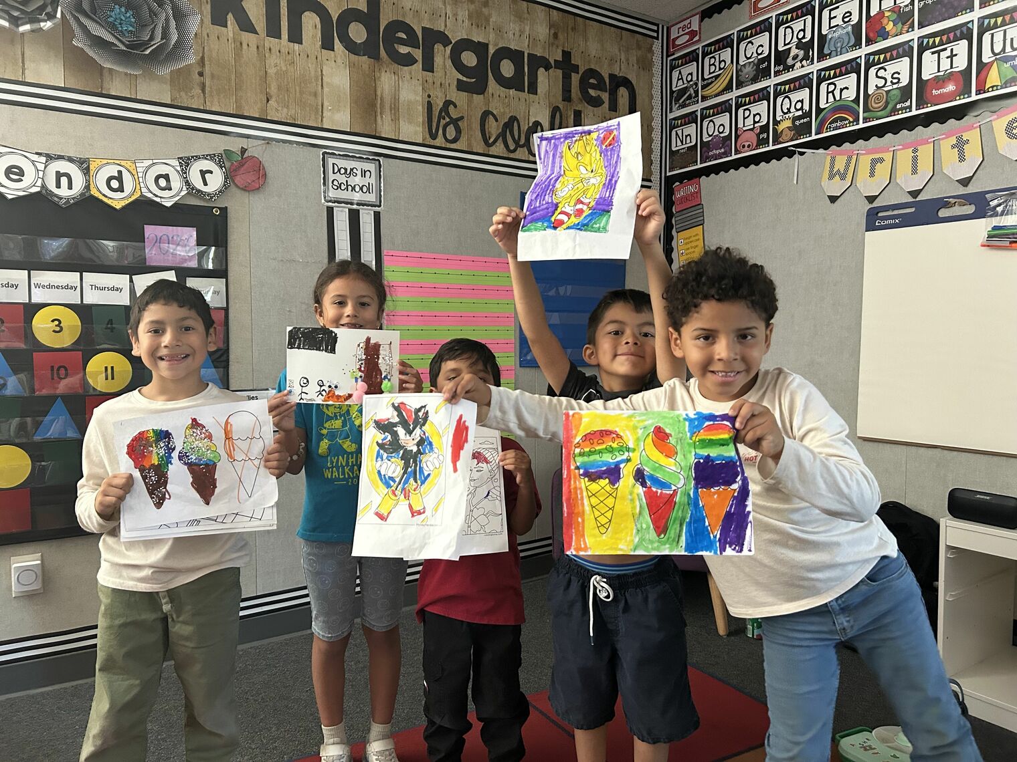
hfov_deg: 67.3
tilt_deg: -3.6
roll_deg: +0.0
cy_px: 381
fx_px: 764
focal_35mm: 26
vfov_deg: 53.1
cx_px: 508
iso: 400
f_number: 1.5
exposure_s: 1/60
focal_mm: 5.7
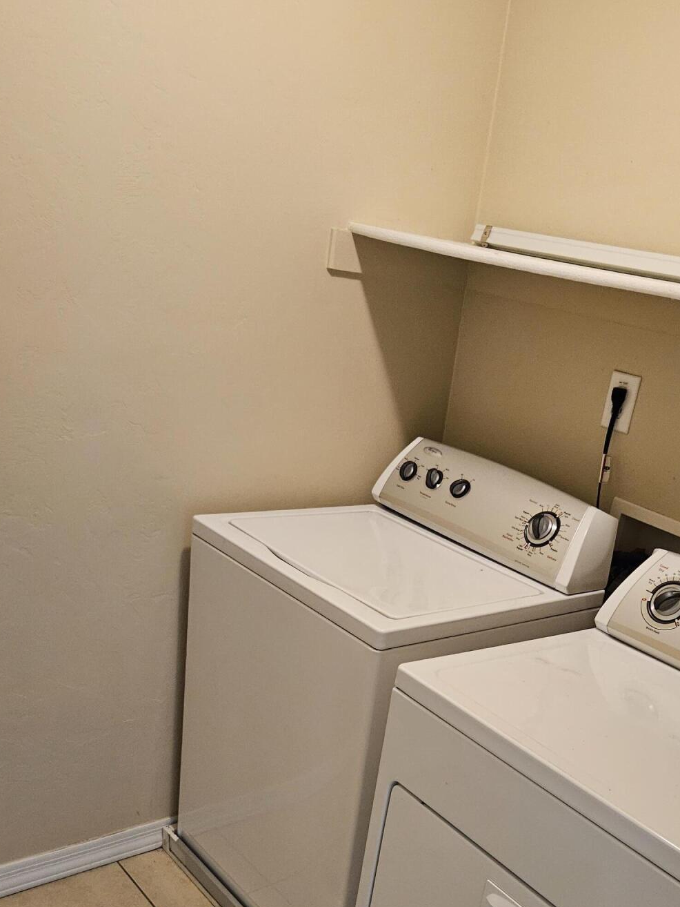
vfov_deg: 50.7
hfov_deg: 40.4
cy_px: 667
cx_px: 430
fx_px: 916
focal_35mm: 35
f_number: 1.8
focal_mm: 5.4
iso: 1250
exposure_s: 1/120
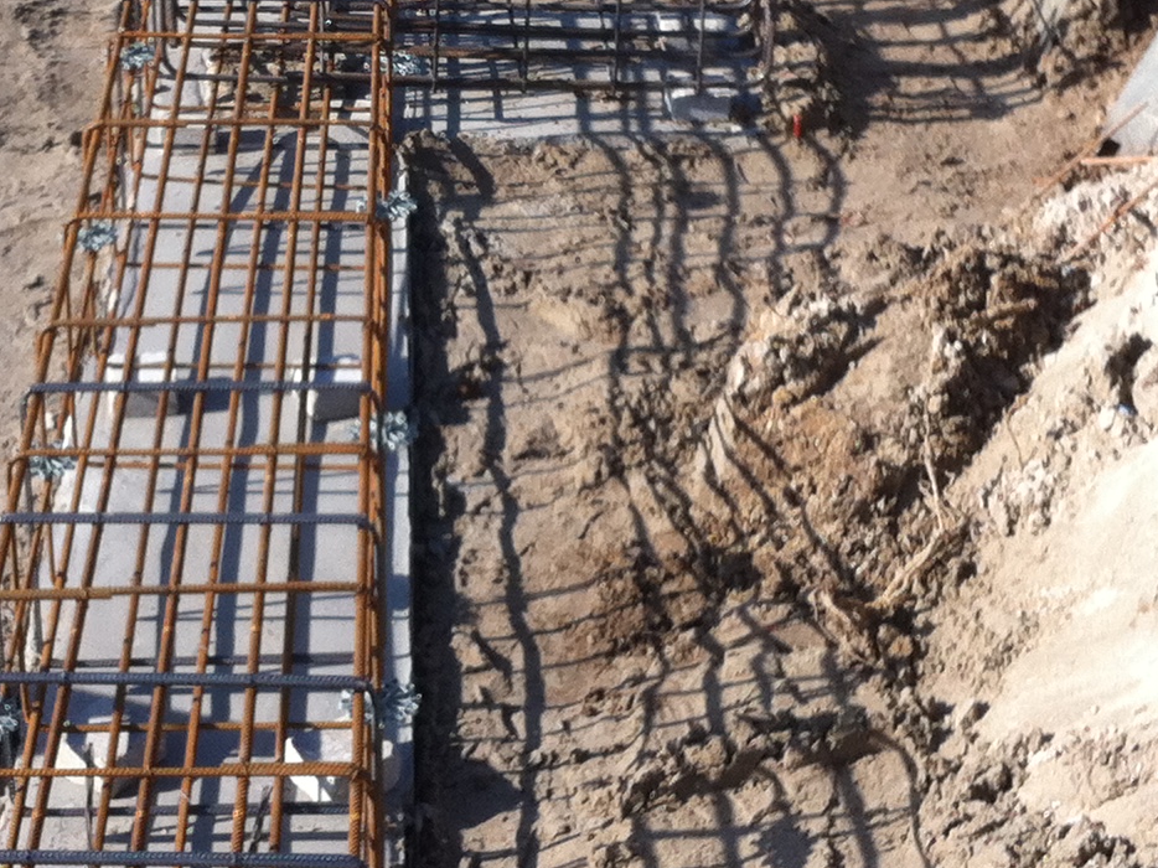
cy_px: 88
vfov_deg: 15.1
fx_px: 3244
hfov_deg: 20.1
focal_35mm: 97
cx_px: 337
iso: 80
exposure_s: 1/754
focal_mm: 3.85
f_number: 2.8
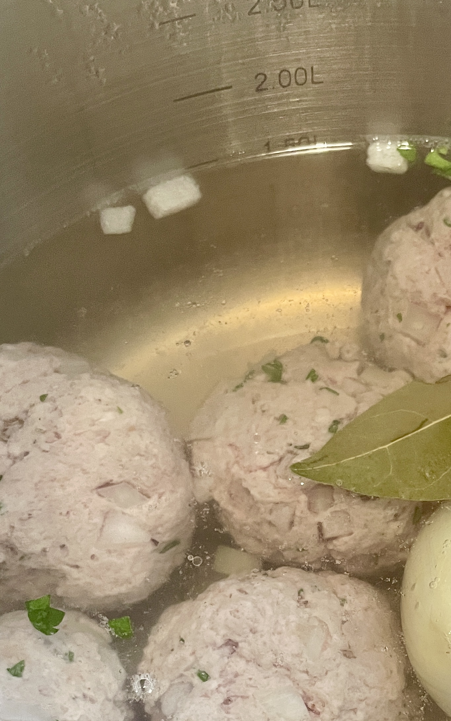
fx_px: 1003
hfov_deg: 24.8
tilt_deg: -67.4
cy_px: 640
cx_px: 373
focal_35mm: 51
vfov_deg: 37.2
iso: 200
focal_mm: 4.2
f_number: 1.6
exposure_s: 1/50
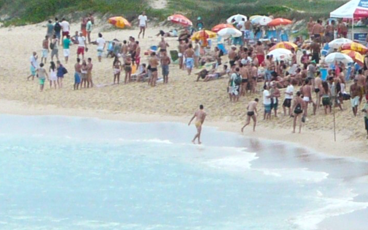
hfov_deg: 5.7
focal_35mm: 362
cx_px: 630
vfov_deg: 3.6
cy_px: 115
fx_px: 3631
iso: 125
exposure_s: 1/50
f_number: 4.1
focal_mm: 12.3
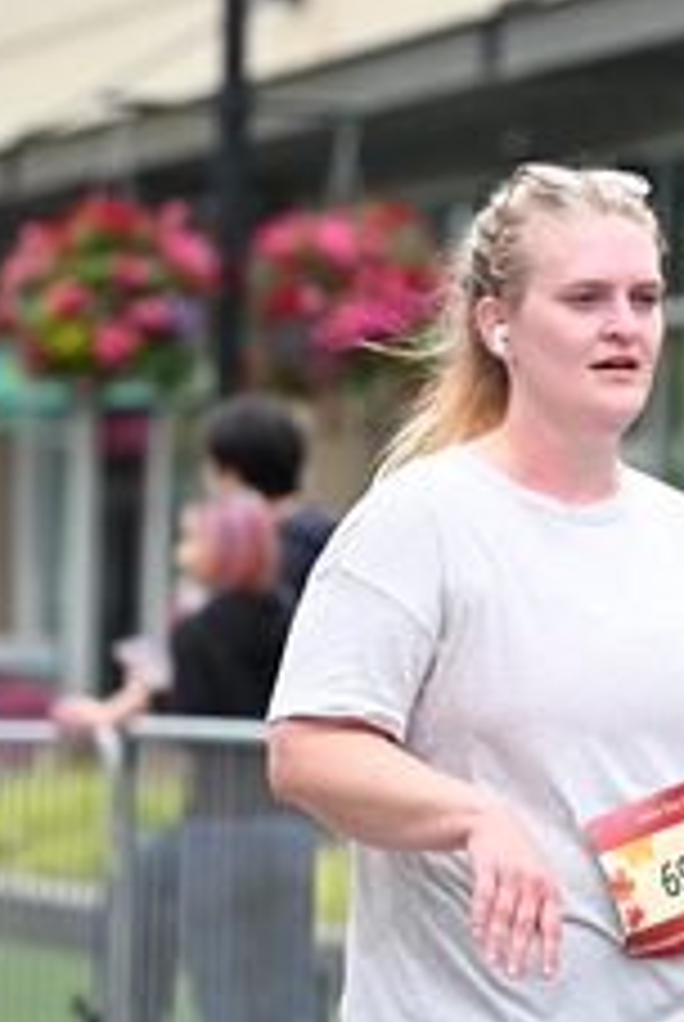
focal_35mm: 242
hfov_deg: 5.7
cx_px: 614
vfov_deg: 8.5
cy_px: 432
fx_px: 6876
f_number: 2.8
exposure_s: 1/2000
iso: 640
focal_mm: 100
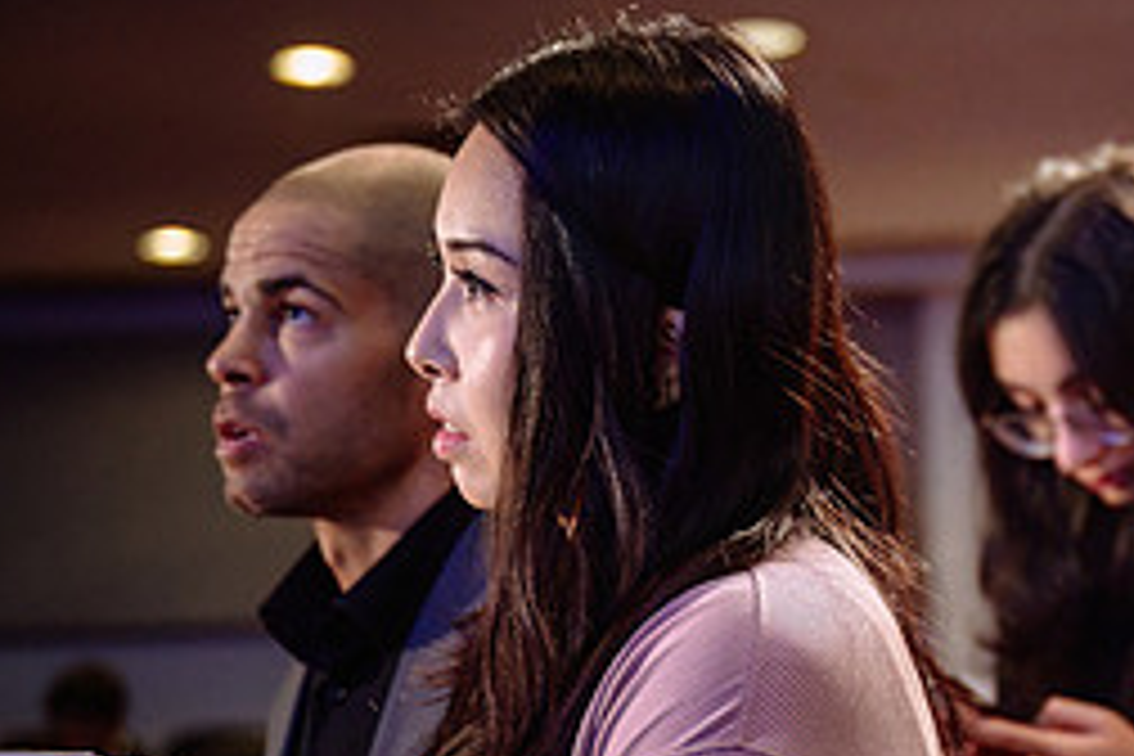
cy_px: 682
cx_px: 1143
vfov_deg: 11.2
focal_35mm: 122
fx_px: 3843
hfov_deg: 16.4
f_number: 2.8
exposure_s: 1/125
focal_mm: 53
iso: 1250
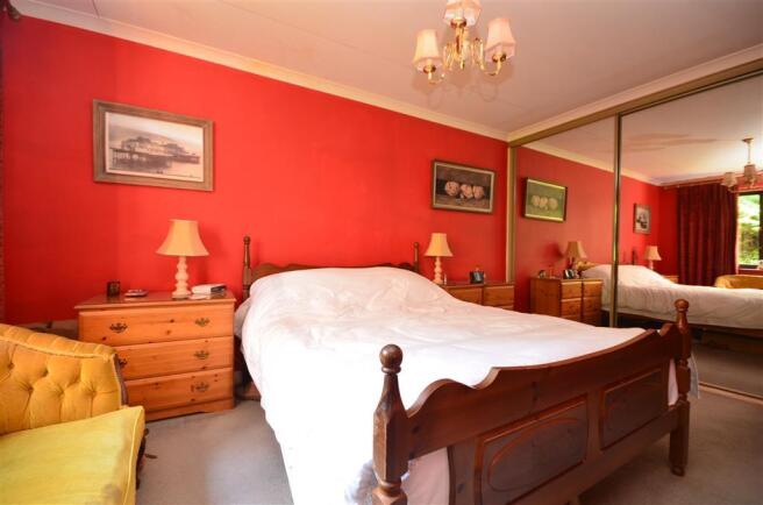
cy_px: 252
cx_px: 382
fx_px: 317
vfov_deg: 77.0
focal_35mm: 15
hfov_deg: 100.5
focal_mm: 10
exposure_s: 1/1.3
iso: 400
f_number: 8
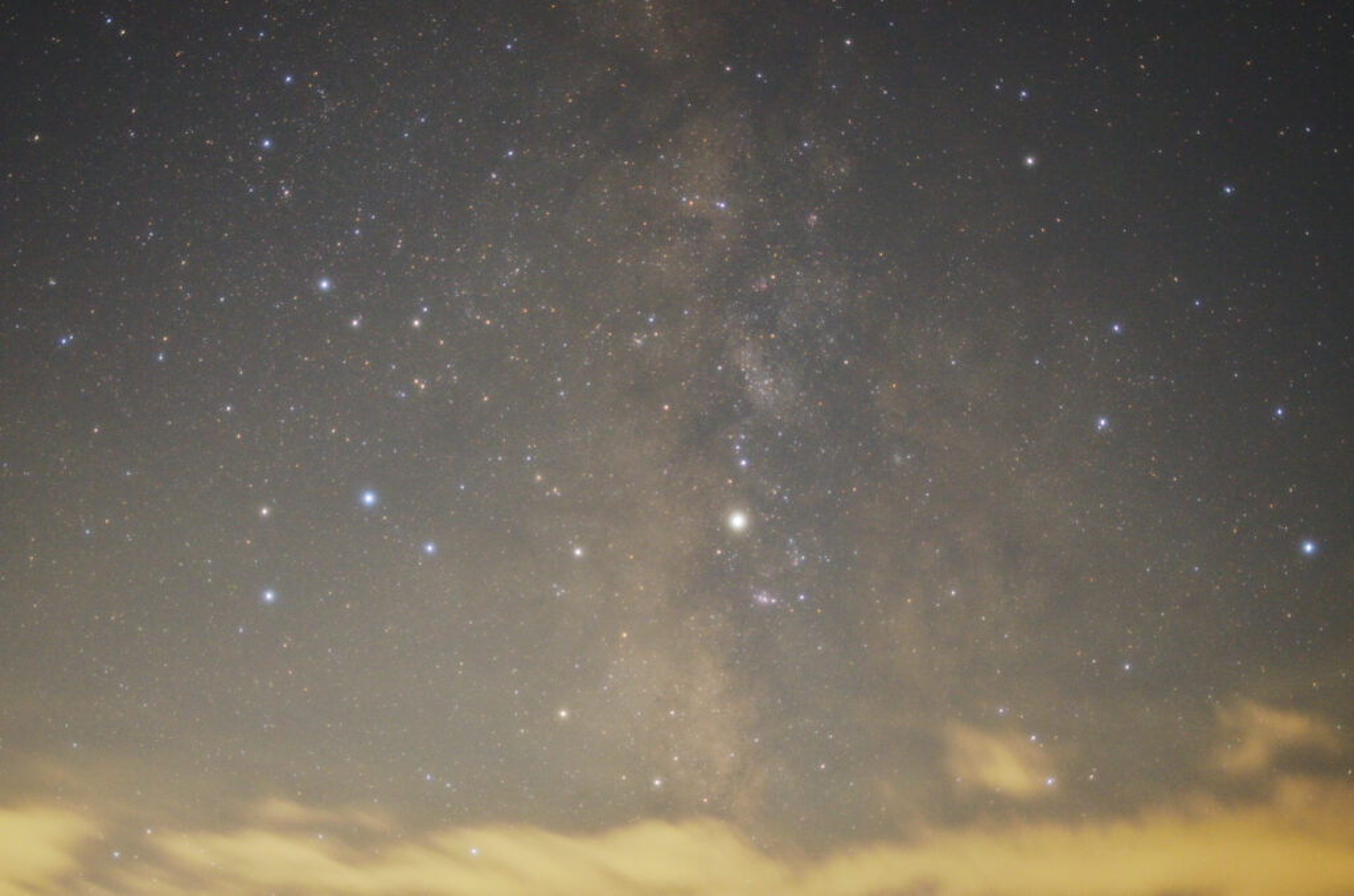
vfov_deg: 25.6
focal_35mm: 52
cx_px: 677
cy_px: 448
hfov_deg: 37.9
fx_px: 1970
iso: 800
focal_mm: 35
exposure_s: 15
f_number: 2
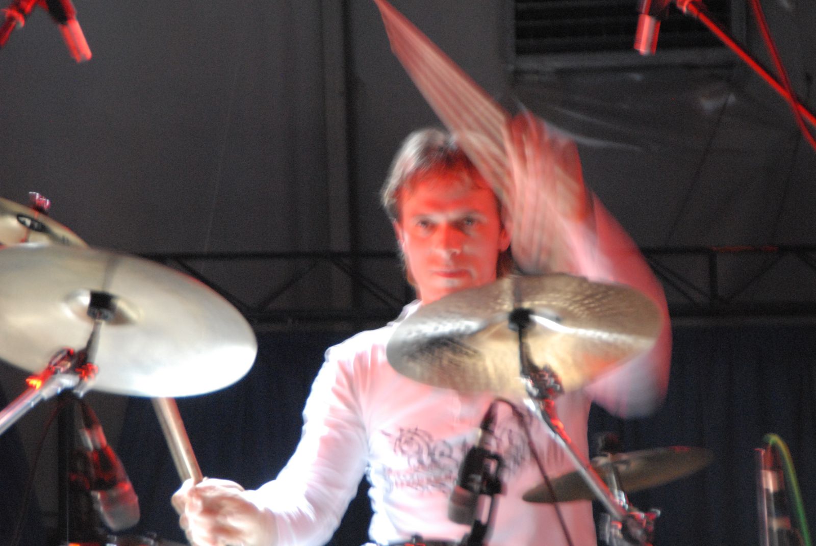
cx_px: 408
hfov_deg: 14.4
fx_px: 3234
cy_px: 273
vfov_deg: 9.7
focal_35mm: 142
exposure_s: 1/15
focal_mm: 95
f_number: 5.6
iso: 1600
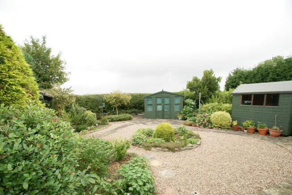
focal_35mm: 15
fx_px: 122
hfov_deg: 100.3
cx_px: 146
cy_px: 98
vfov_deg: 77.5
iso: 100
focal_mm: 10
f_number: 4.5
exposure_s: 1/160
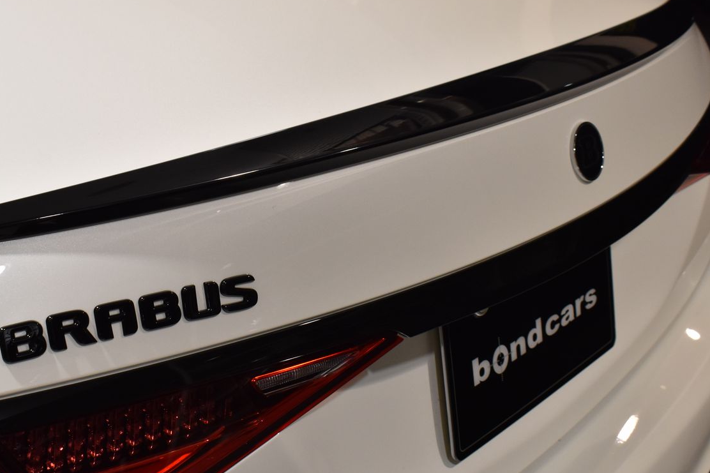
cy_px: 218
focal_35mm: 59
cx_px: 291
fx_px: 1157
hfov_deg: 34.0
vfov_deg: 23.1
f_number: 8
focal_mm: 29
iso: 900
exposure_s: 1/50
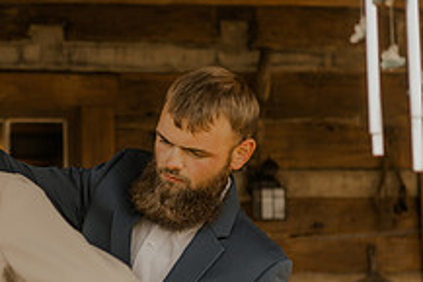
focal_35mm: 99
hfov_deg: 20.3
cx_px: 59
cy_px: 212
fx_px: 1164
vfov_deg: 13.8
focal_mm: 35
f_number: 1.4
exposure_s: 1/800
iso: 125
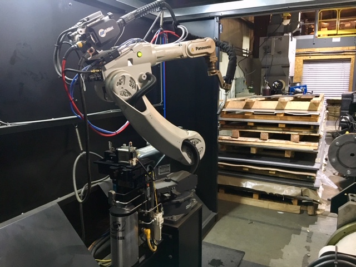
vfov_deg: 48.2
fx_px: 298
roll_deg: +1.0
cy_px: 134
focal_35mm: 29
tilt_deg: -8.5
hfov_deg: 61.7
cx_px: 178
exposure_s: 1/20
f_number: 2.2
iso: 200
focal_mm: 4.15
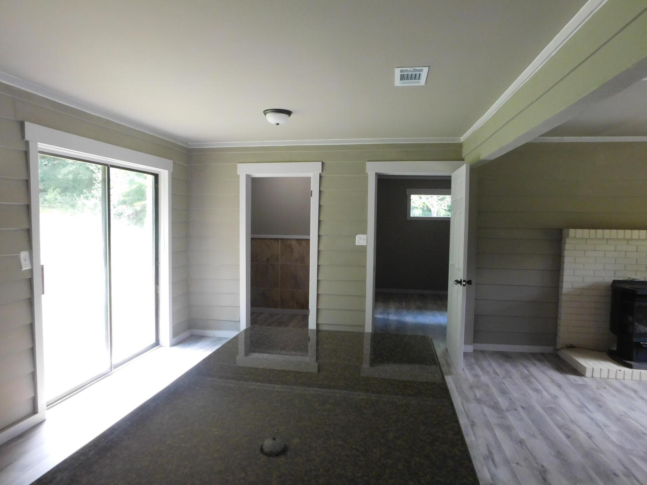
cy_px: 242
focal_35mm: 23
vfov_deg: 58.9
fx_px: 430
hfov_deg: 73.9
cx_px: 324
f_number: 3
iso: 250
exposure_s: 1/30
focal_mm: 4
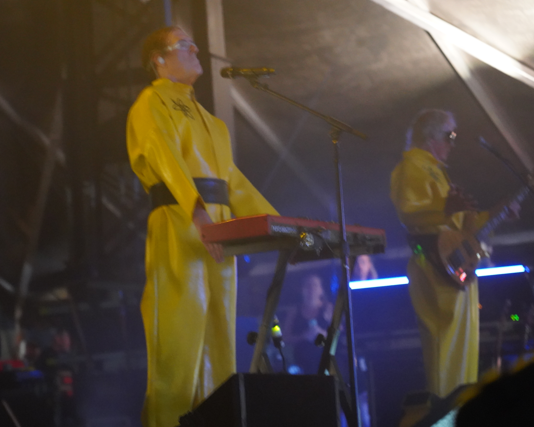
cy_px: 214
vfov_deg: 13.0
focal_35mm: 119
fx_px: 1881
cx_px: 215
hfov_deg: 16.1
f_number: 4
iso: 12800
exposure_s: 1/15
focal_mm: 105
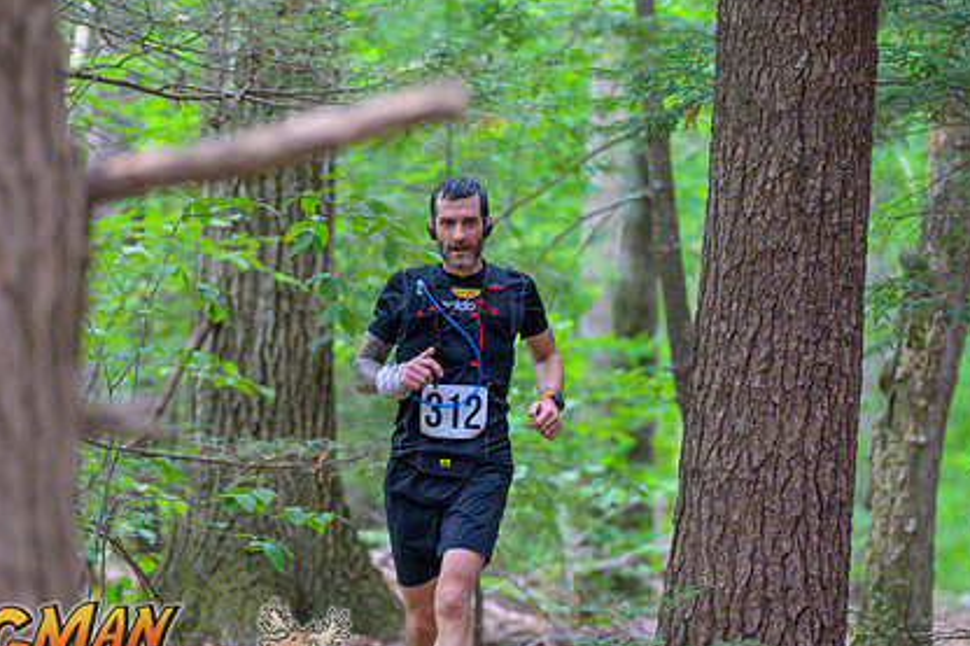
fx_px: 7514
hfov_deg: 7.4
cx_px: 504
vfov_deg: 4.9
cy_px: 387
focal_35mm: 279
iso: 8000
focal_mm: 200
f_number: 4
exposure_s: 1/200
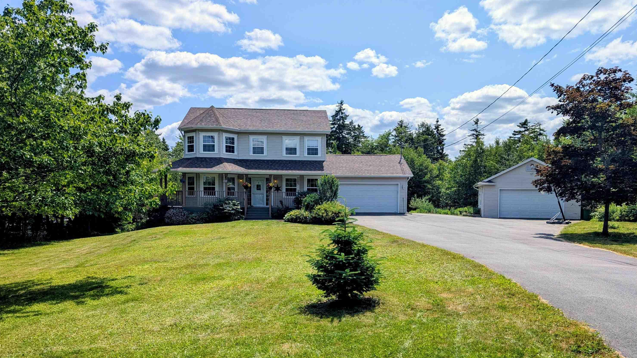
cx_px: 319
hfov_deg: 69.9
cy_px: 216
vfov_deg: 42.7
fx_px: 456
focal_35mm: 27
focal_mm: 6.9
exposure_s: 1/1961
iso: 21
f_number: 1.68
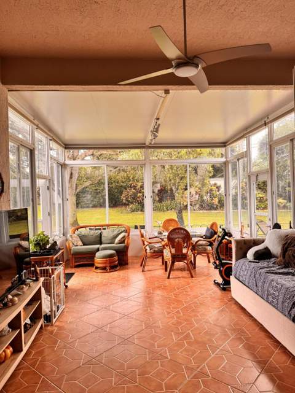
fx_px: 273
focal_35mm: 24
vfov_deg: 71.6
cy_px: 196
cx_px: 148
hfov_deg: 56.8
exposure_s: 1/121
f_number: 1.78
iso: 80
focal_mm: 6.76
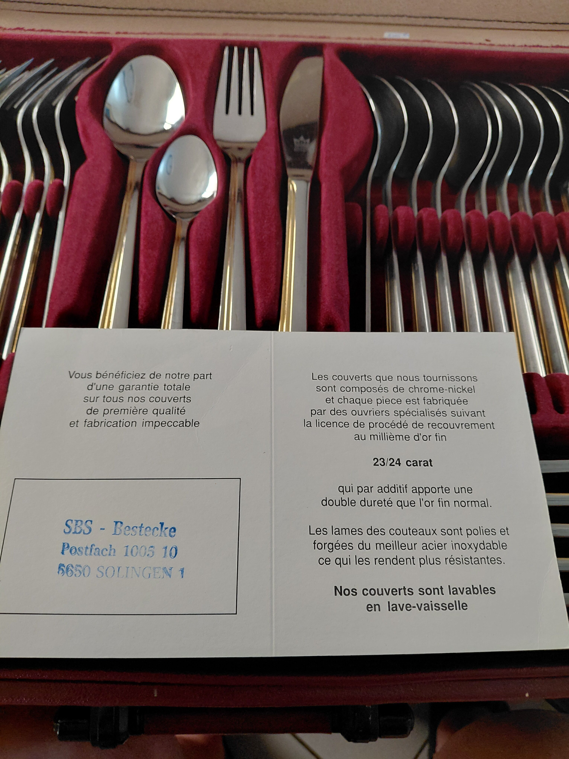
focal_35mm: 25
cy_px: 380
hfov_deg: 54.9
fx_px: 548
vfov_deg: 69.4
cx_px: 284
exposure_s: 1/40
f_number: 1.8
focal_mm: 4.69
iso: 400
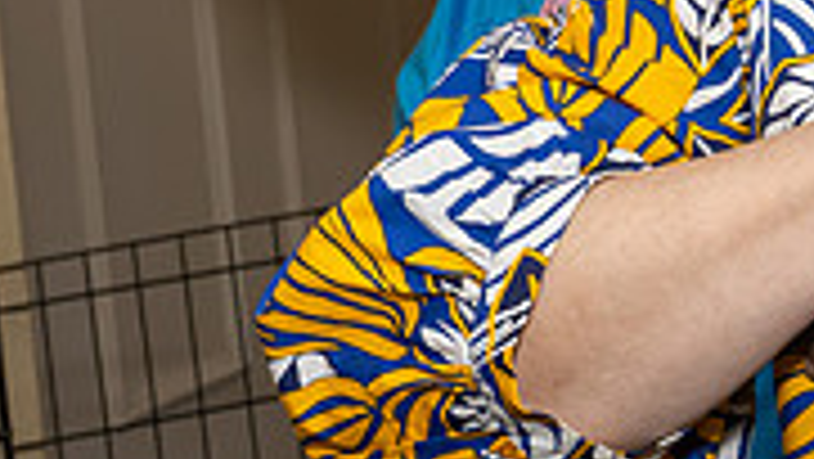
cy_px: -275
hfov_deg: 11.2
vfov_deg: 6.5
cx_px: 1208
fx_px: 3973
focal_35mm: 184
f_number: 8
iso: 640
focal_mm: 30
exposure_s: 1/250
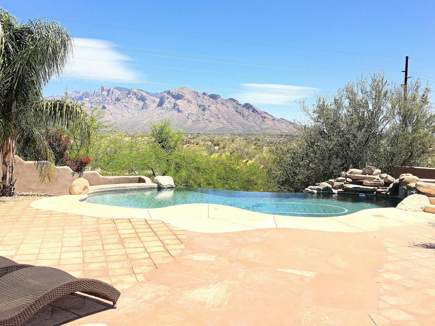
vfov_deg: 44.1
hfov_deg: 56.7
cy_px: 148
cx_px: 196
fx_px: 402
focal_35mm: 32
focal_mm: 4.15
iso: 25
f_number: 2.2
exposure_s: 1/1115
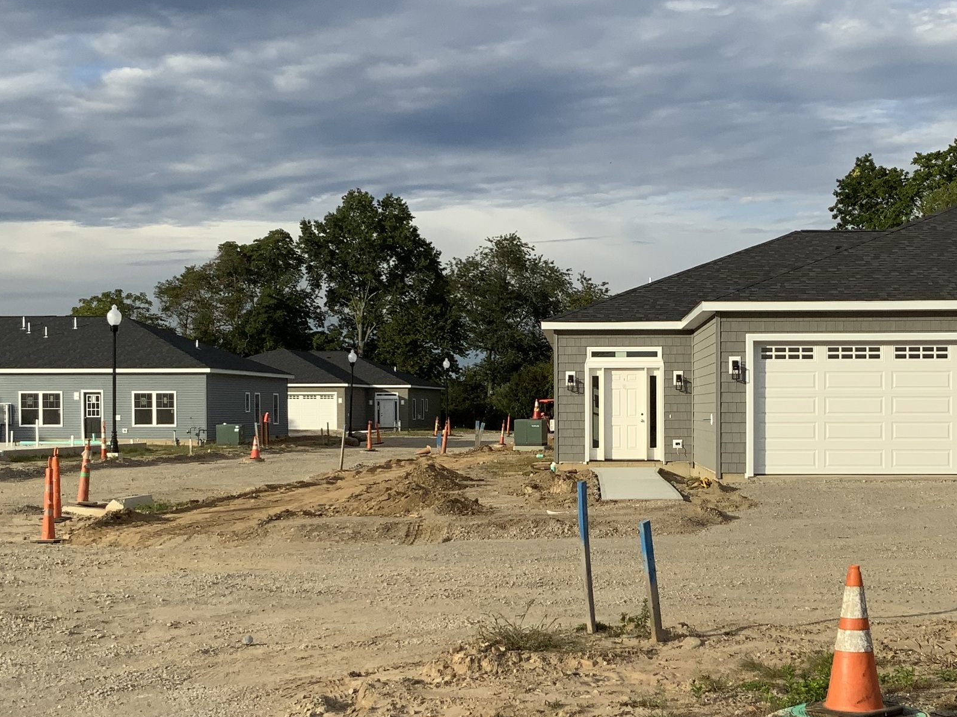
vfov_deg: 26.0
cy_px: 444
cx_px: 556
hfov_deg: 34.3
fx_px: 1548
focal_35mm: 56
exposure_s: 1/1577
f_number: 1.8
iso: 16
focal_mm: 3
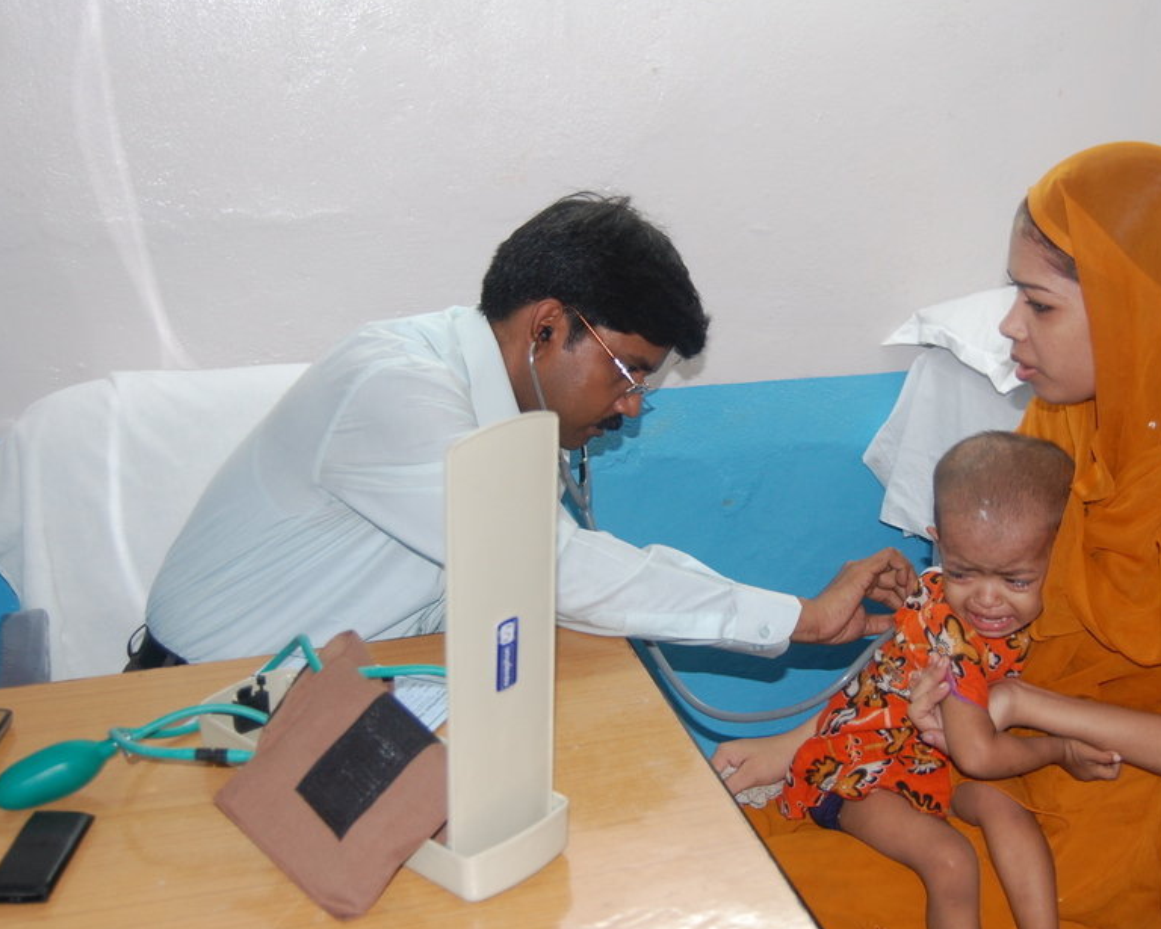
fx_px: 1547
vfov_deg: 33.5
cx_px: 697
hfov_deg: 41.0
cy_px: 469
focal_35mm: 45
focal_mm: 24
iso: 400
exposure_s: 1/60
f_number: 4
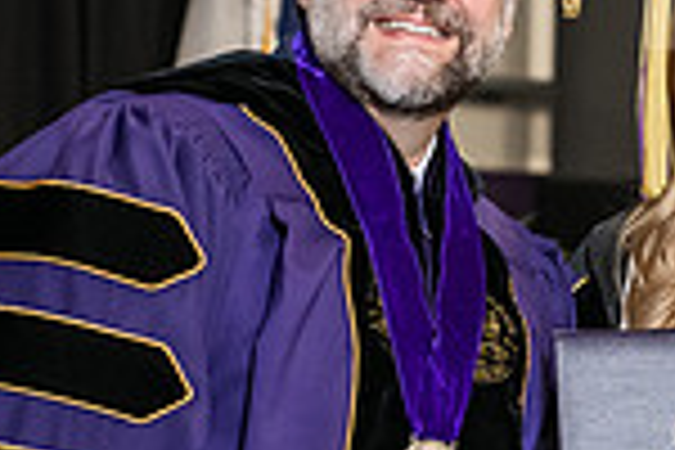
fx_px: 4781
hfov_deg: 8.1
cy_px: 218
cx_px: 513
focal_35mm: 255
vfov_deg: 5.4
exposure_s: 1/200
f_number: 5
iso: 2500
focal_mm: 66
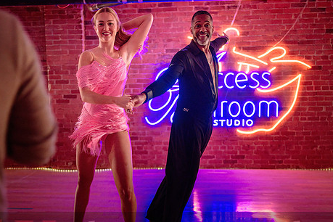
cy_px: 153
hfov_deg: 43.5
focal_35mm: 45
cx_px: 149
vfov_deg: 29.6
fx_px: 416
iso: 2500
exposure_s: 1/250
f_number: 1.4
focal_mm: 28
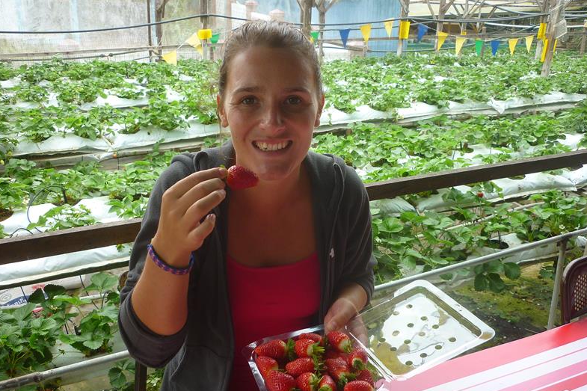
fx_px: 571
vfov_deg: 37.8
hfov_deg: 54.4
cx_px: 296
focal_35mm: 35
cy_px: 224
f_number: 2.8
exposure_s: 1/100
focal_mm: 5.5
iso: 80
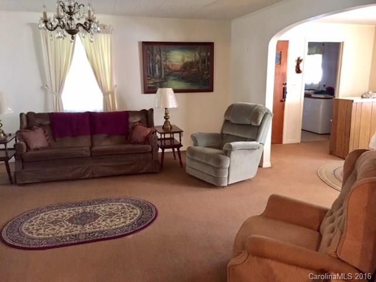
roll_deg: -0.9
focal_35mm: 29
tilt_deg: -12.5
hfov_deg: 61.7
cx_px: 188
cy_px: 141
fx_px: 315
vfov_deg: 48.2
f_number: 2.2
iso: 320
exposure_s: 1/15
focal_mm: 4.15
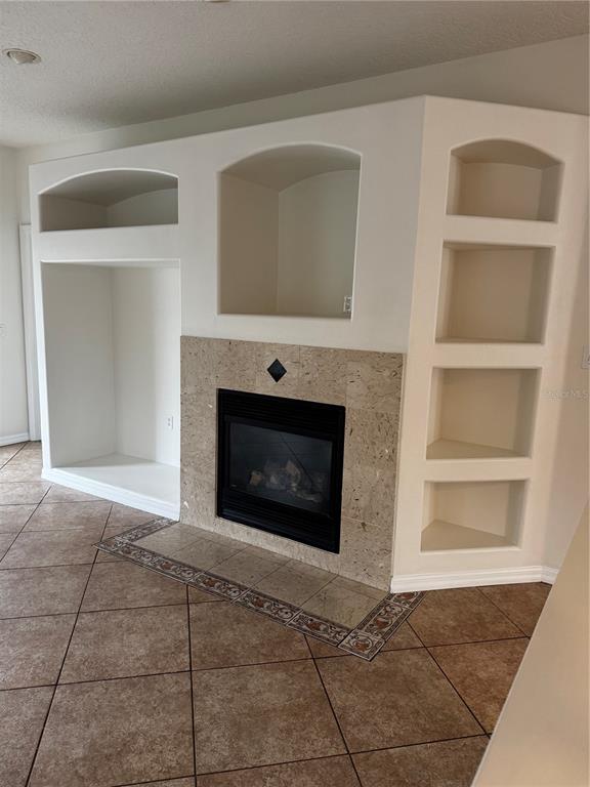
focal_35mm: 24
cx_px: 295
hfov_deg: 56.8
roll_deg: -0.9
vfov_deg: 71.6
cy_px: 394
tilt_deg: -8.5
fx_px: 545
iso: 320
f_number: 1.78
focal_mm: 6.76
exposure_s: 1/60
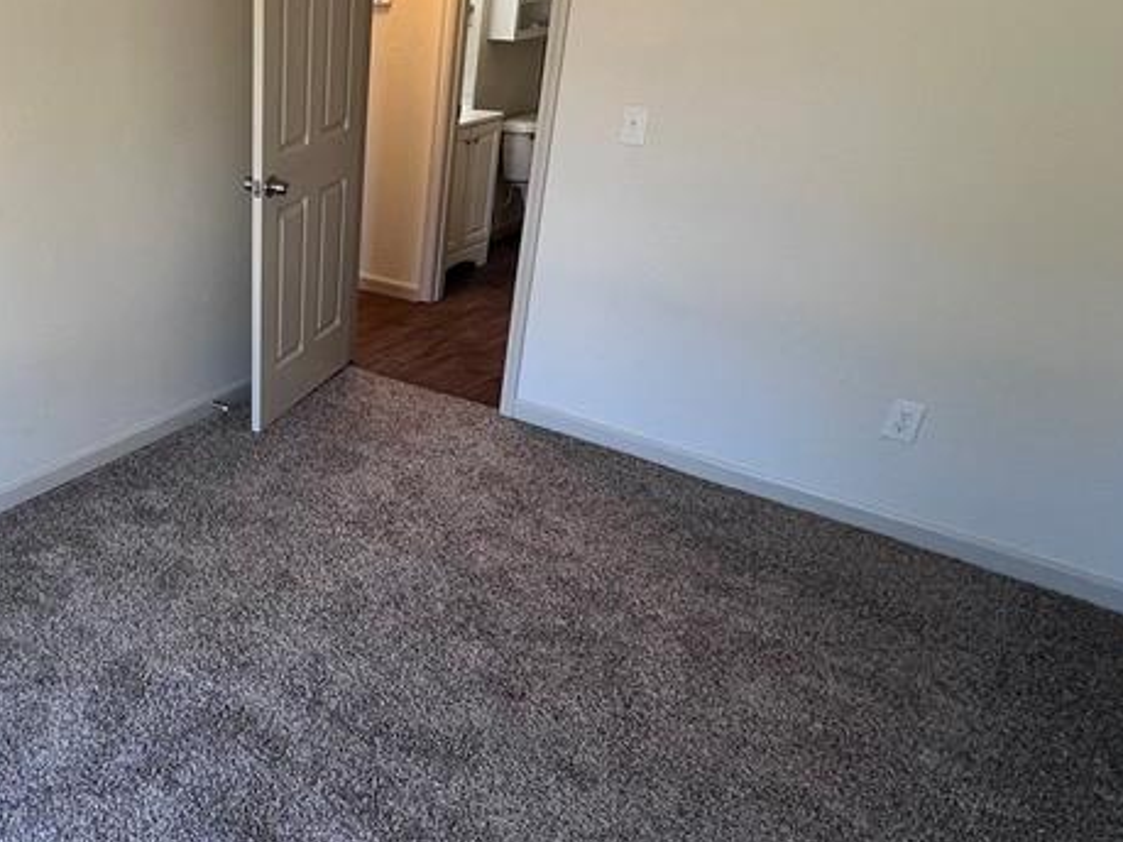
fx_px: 941
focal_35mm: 29
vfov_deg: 48.2
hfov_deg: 55.7
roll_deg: +2.3
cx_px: 174
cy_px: 419
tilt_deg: -25.6
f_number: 1.8
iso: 100
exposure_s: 1/99
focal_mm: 1.57
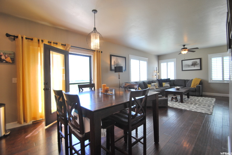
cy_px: 78
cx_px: 116
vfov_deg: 77.4
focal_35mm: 15
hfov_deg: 100.3
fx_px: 97
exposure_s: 1/60
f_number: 4
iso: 200
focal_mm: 10
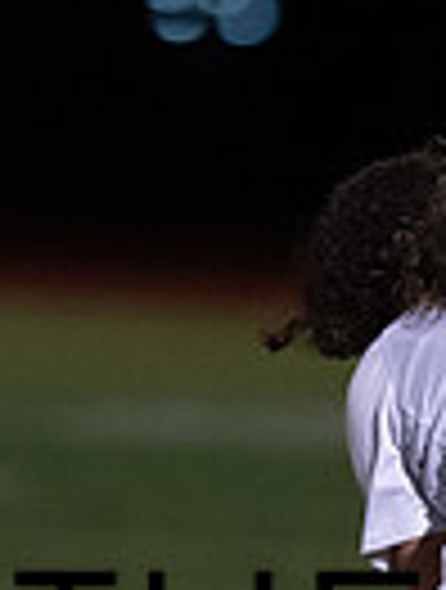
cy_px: 525
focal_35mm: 1432
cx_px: 667
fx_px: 24481
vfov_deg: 1.4
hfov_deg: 1.0
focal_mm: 200
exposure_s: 1/1000
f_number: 2.8
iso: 5000
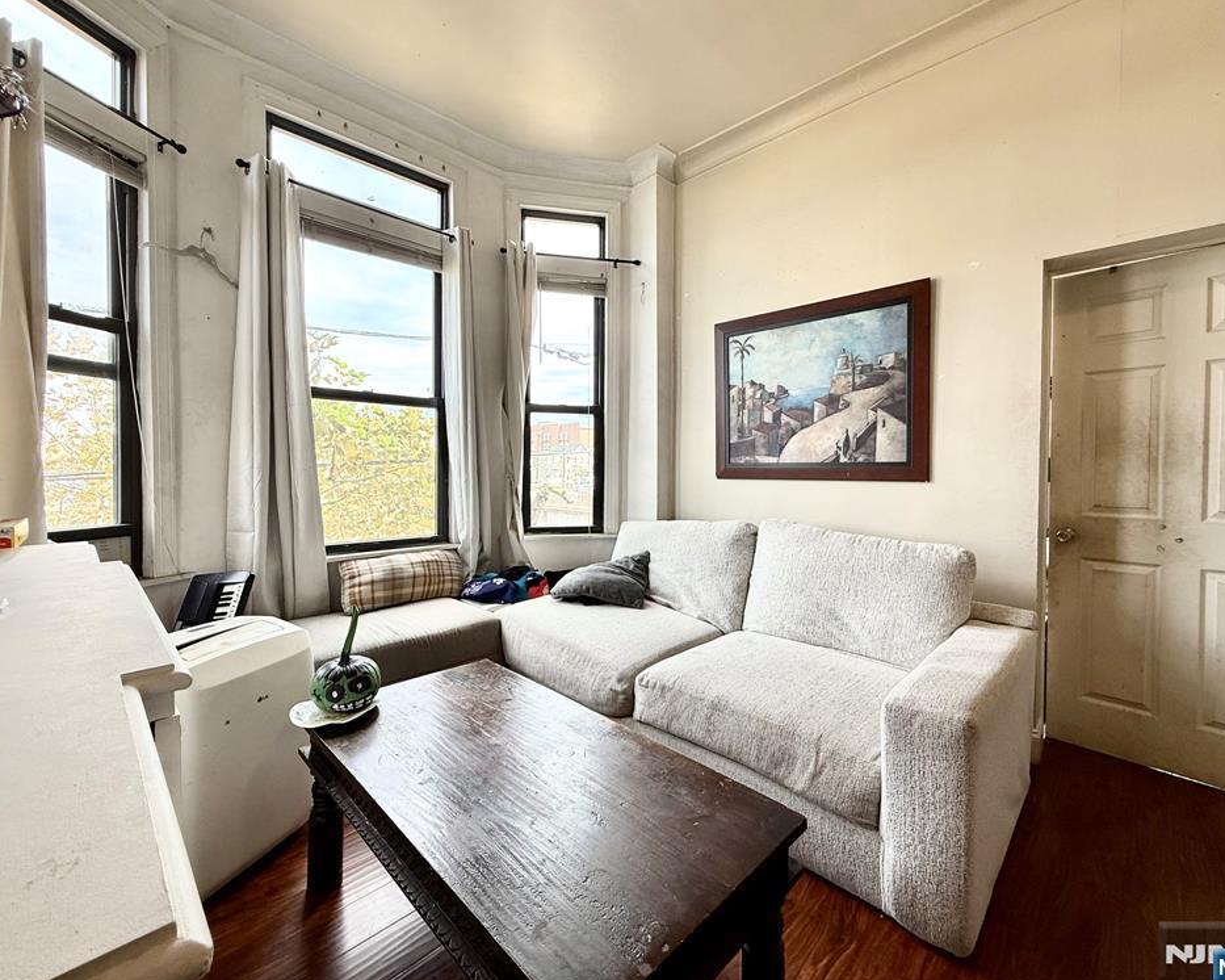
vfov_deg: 84.0
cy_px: 481
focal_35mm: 15
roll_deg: +0.1
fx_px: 544
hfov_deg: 96.8
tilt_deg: -0.3
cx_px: 620
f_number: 2.2
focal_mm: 2.22
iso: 80
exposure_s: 1/120
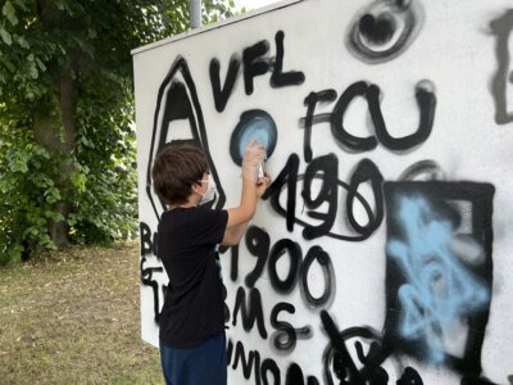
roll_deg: +1.3
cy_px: 192
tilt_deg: -5.9
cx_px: 256
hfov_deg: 67.3
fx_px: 385
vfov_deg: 53.1
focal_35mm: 26
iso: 50
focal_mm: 5.7
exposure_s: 1/547
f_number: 1.5
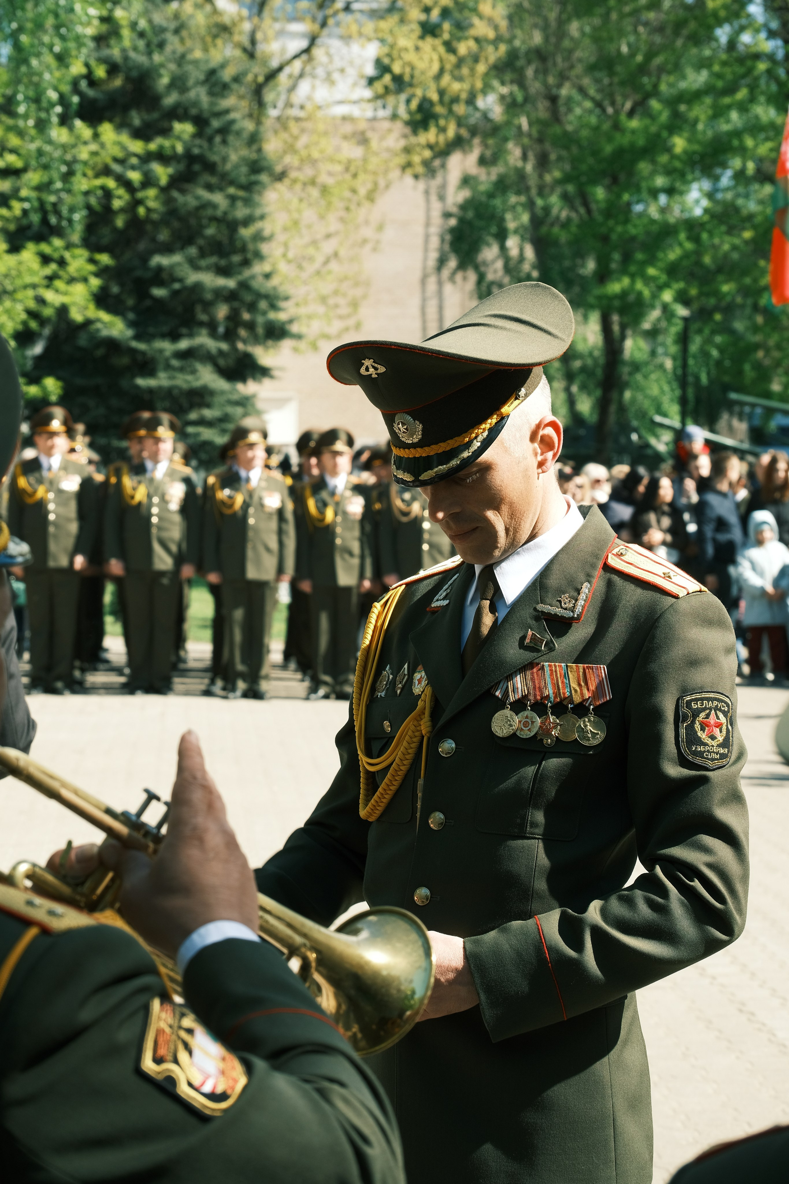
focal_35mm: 105
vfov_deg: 19.5
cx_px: 394
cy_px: 592
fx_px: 3452
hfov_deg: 13.0
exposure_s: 1/200
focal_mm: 70
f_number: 8
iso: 250
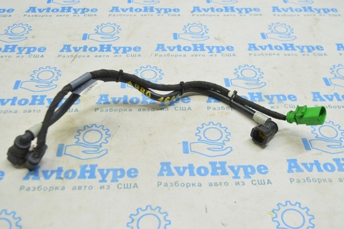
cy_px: 114
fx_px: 401
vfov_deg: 31.8
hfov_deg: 46.5
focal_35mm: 42
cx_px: 172
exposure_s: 1/20
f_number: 5.6
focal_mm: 28
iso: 400
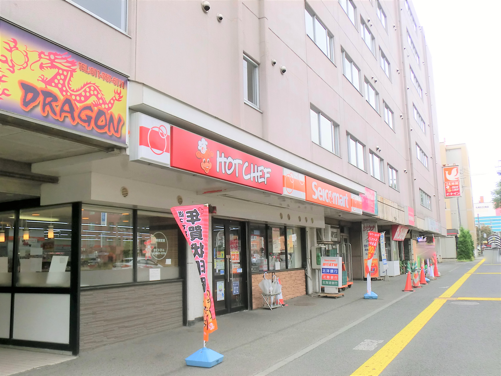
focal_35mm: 37
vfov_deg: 38.7
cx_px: 250
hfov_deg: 50.1
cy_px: 188
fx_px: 536
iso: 80
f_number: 3.9
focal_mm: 6.61
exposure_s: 1/320
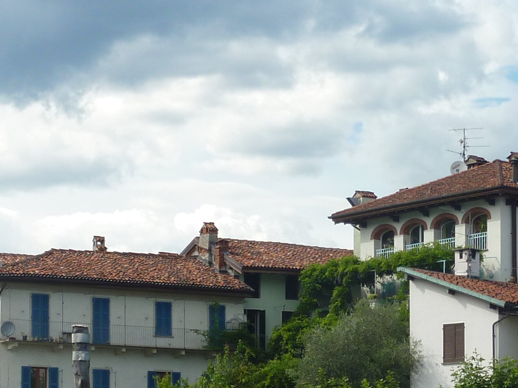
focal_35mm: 137
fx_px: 2050
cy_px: 401
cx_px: 241
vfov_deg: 10.7
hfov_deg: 14.4
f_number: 4.5
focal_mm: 7.9
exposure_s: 1/400
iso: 80
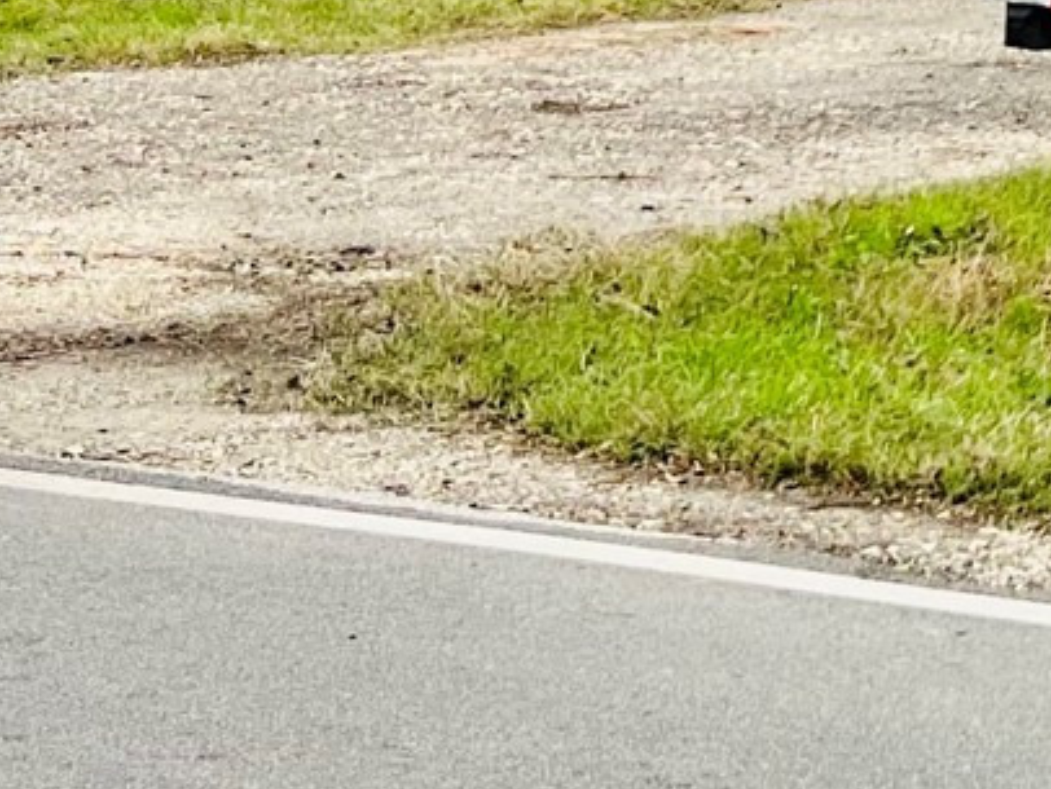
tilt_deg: +3.0
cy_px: -634
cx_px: 2071
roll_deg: -0.4
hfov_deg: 13.1
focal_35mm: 131
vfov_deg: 10.6
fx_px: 3980
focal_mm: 5.7
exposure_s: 1/753
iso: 50
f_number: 1.5
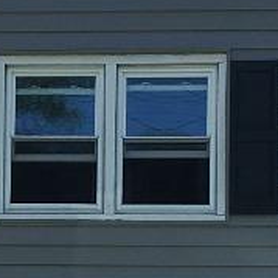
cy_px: 483
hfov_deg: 8.4
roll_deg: -1.3
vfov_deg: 8.2
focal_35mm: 206
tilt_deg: +2.6
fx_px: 1872
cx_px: -47
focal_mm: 4.15
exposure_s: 1/864
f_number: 2.2
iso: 25
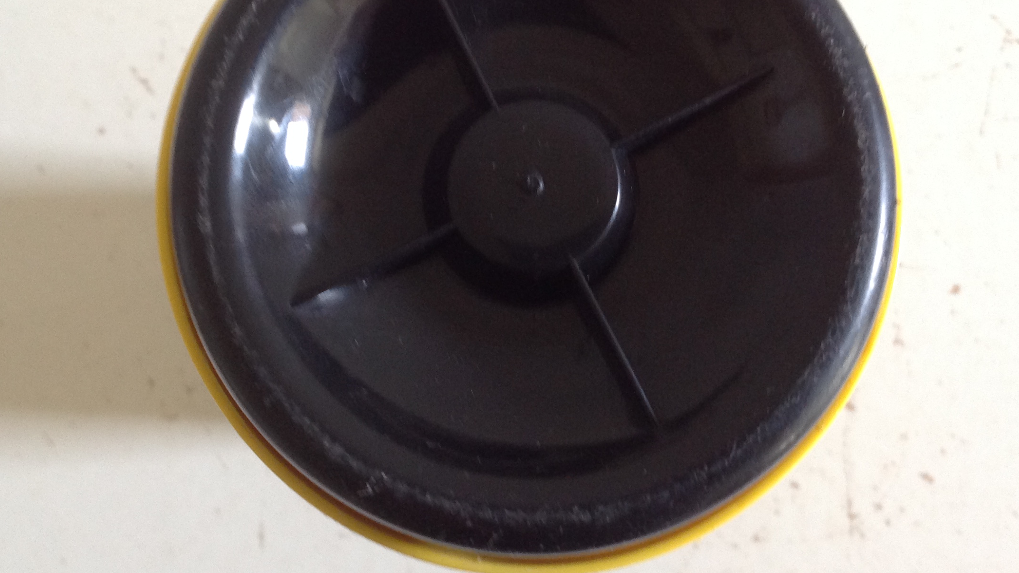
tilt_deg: -82.3
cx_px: 499
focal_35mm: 46
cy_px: 231
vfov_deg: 25.9
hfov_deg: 44.6
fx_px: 1243
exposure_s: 1/15
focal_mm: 4.28
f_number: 2.4
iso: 160
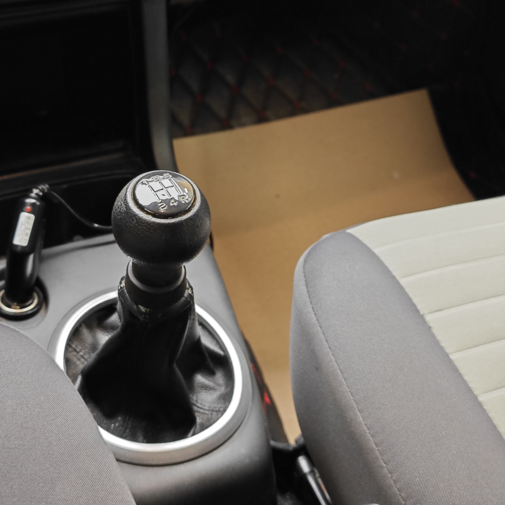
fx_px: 908
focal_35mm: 55
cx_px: 208
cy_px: 250
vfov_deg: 31.1
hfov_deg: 31.0
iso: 400
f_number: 1.9
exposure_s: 1/25
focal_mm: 8.7
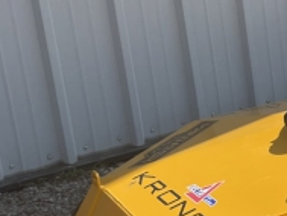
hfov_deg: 14.6
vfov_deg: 13.4
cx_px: 586
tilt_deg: -14.0
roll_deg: +0.5
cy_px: 62
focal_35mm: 110
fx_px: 913
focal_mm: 4.2
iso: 32
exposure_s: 1/3509
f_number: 1.6
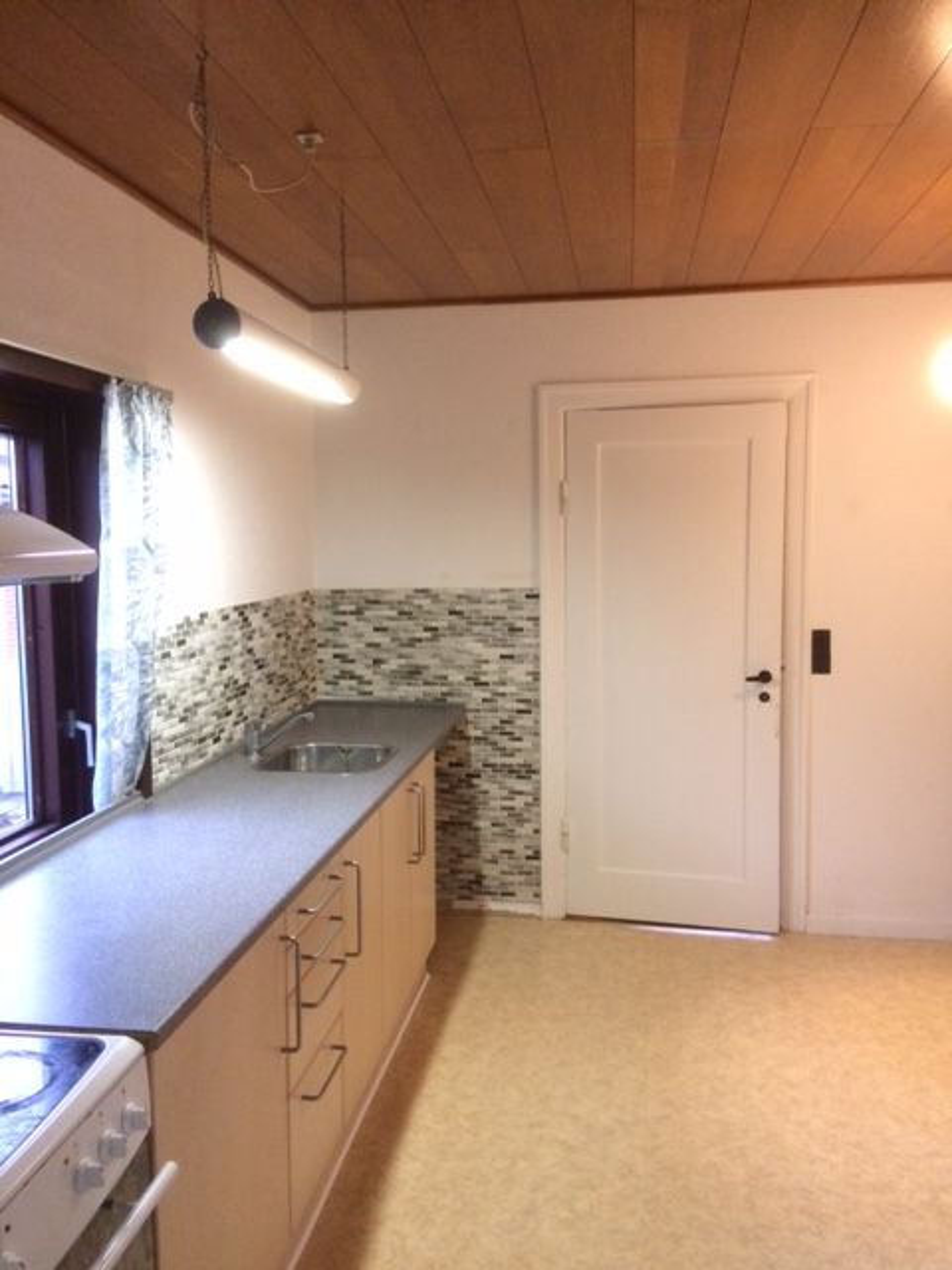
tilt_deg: -3.6
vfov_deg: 61.7
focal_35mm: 29
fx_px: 1063
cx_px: 476
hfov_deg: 48.2
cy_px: 635
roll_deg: +0.6
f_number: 2.2
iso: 320
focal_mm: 4.15
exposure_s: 1/33
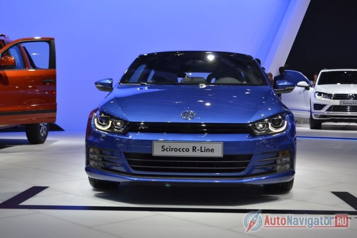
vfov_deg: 25.7
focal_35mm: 52
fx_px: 520
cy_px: 119
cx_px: 178
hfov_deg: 37.9
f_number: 5.6
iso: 220
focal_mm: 35
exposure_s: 1/125
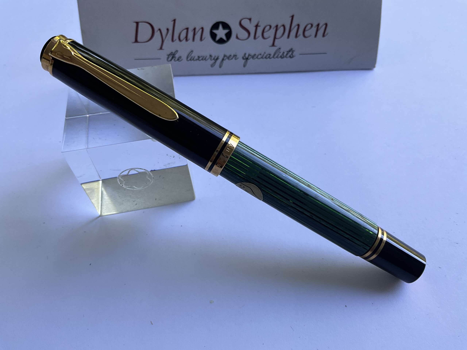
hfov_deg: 61.7
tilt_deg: -52.9
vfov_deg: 48.2
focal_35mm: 29
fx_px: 391
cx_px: 234
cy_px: 175
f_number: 1.8
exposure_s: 1/122
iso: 40
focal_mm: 3
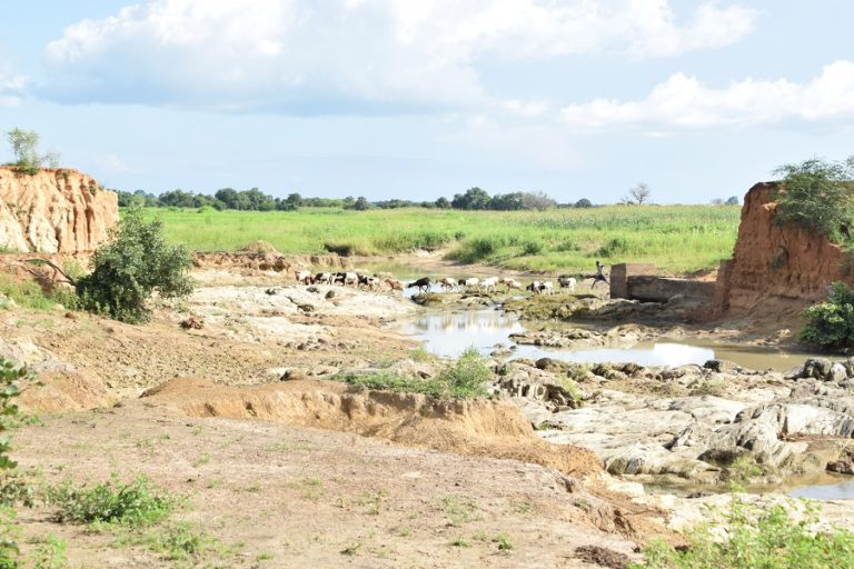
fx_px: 1601
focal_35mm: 68
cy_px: 284
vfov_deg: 20.2
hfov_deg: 29.9
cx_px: 427
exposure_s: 1/125
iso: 100
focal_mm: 45
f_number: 7.1
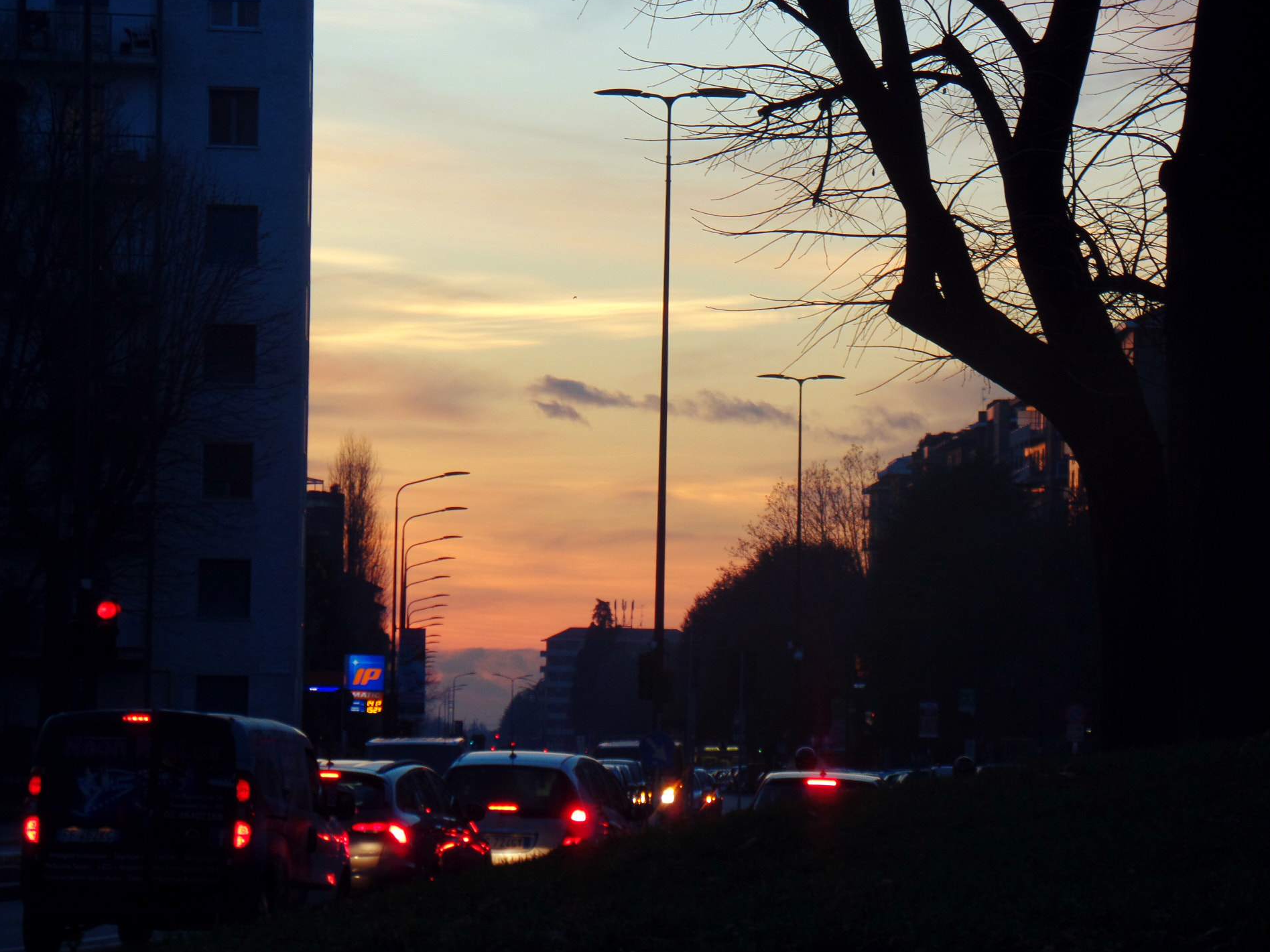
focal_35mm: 187
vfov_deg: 7.9
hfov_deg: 10.6
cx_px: 631
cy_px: 452
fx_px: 6860
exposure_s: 1/60
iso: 120
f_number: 4.5
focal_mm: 30.8
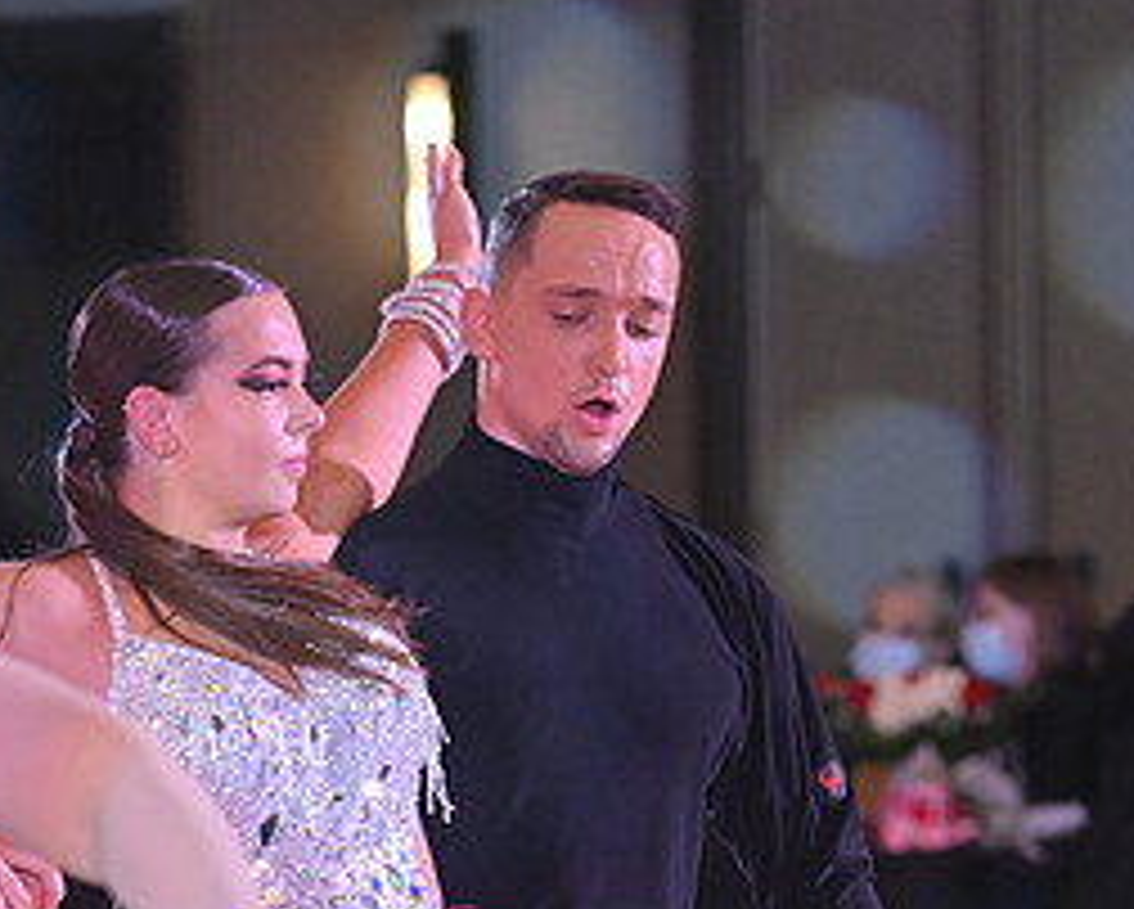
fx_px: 11252
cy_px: 1148
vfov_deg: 4.6
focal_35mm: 335
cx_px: 308
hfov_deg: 5.8
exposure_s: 1/320
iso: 3200
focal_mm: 155
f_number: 5
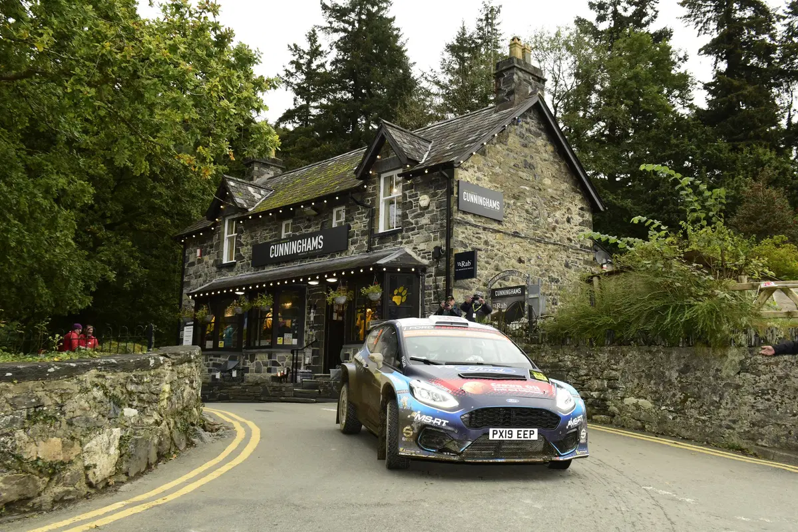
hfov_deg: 55.8
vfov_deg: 38.9
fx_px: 754
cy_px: 266
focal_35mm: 34
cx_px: 399
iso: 2500
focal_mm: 34
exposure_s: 1/250
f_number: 10
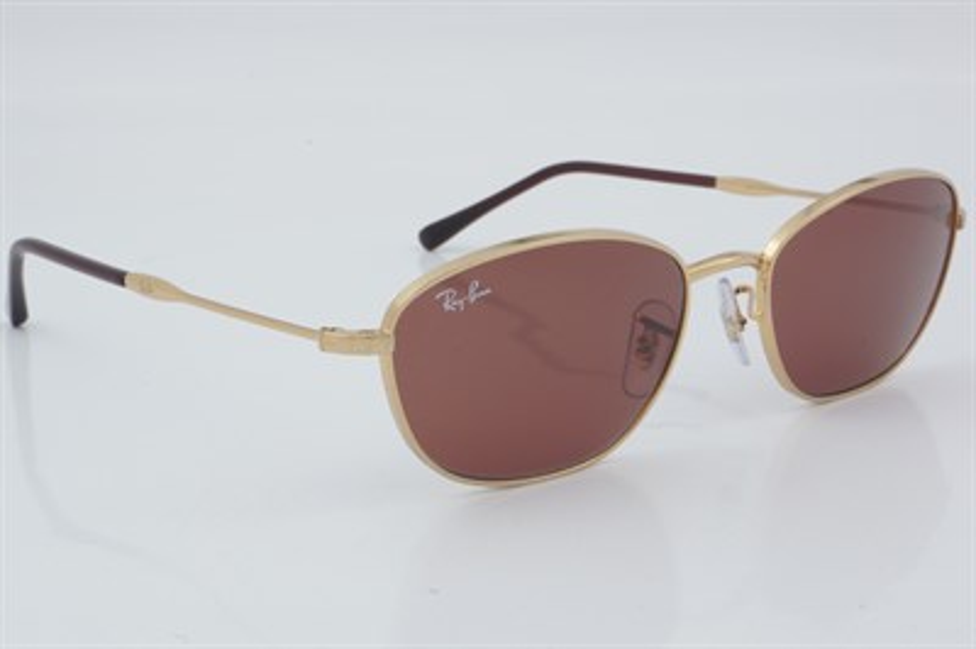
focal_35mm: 75
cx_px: 488
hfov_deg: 27.0
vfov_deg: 18.2
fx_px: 2032
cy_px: 324
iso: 100
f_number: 29
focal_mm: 50
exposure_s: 1/4
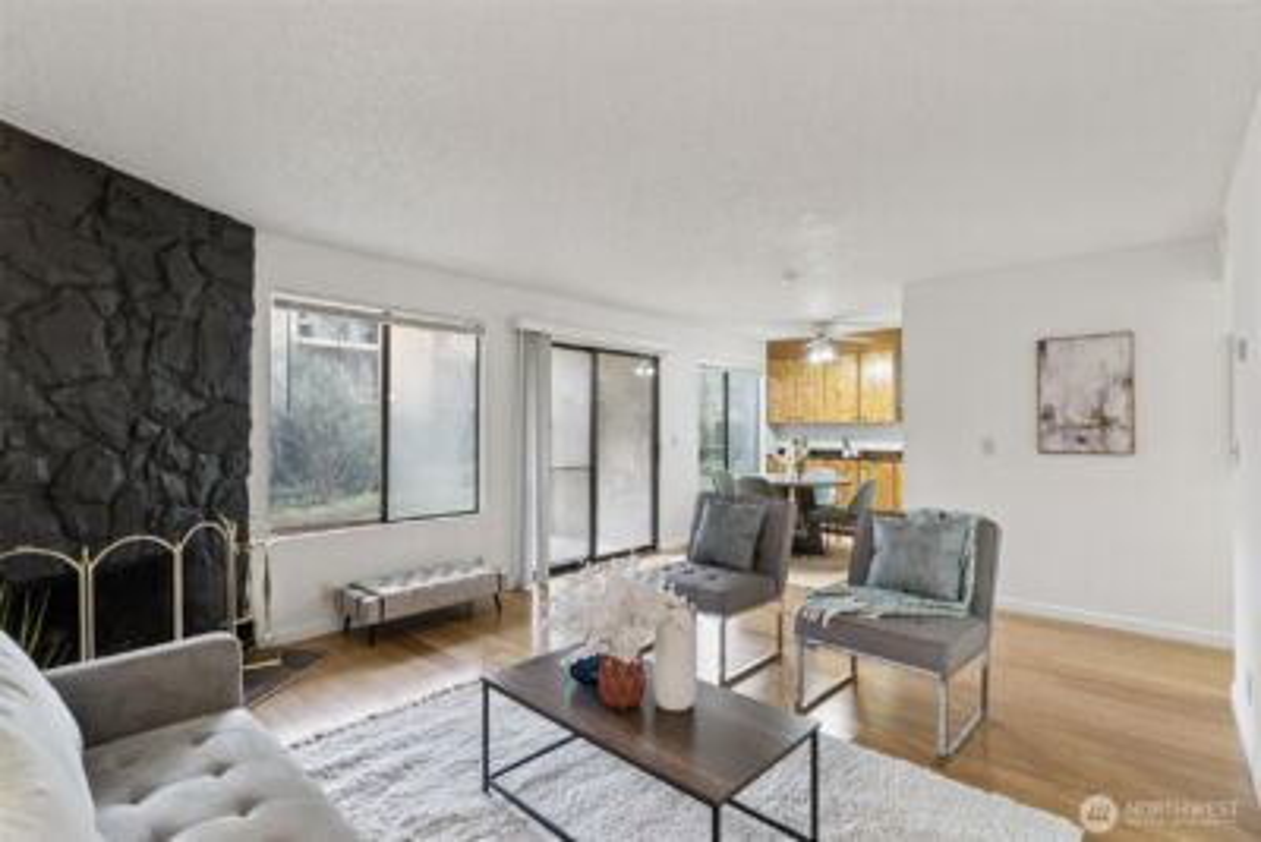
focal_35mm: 18
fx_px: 631
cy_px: 421
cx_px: 630
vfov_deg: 67.4
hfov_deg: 90.0
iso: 250
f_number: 9
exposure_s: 1/4
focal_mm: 12
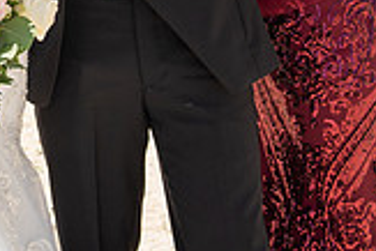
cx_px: -65
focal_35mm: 149
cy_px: -142
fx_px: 1558
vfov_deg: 9.0
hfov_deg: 13.4
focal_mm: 42
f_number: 7.1
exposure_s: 1/320
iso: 200
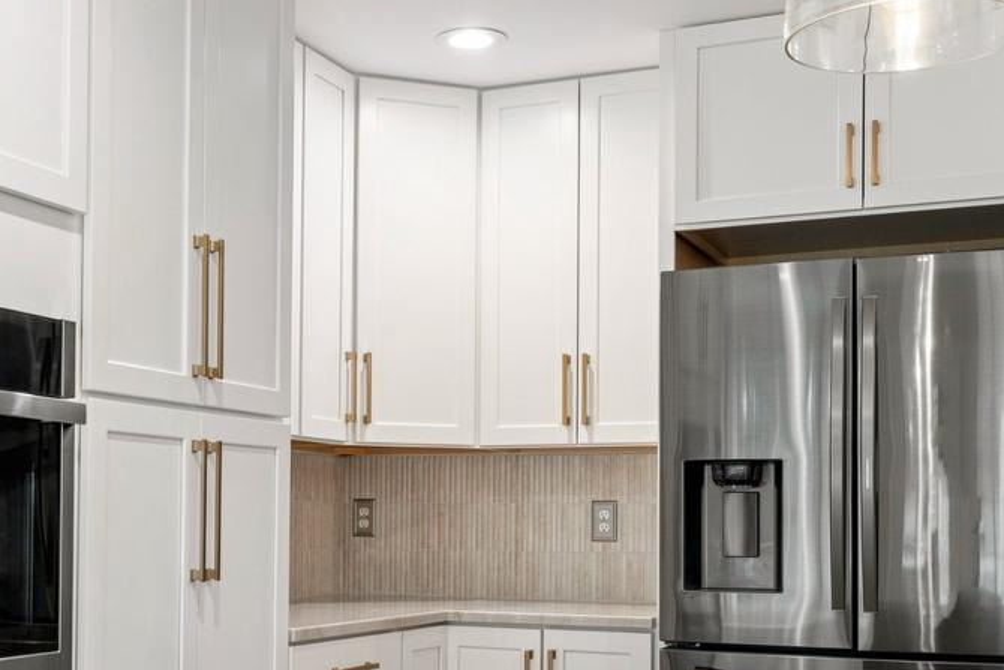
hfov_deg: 37.9
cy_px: 500
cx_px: 372
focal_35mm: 52
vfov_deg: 25.7
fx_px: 1450
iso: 640
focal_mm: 34
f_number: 7.1
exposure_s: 1/160
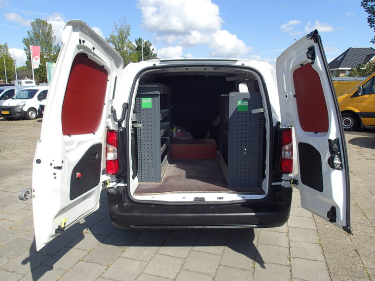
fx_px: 271
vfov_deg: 54.9
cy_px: 140
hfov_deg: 69.4
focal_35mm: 25
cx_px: 188
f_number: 8
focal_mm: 4.5
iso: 100
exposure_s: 1/160
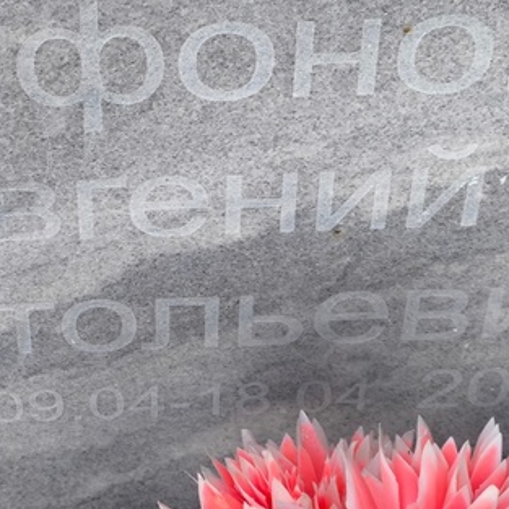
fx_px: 1880
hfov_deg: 15.4
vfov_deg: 15.4
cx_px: 134
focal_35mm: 113
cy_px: 197
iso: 50
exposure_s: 1/171
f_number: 1.7
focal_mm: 4.71
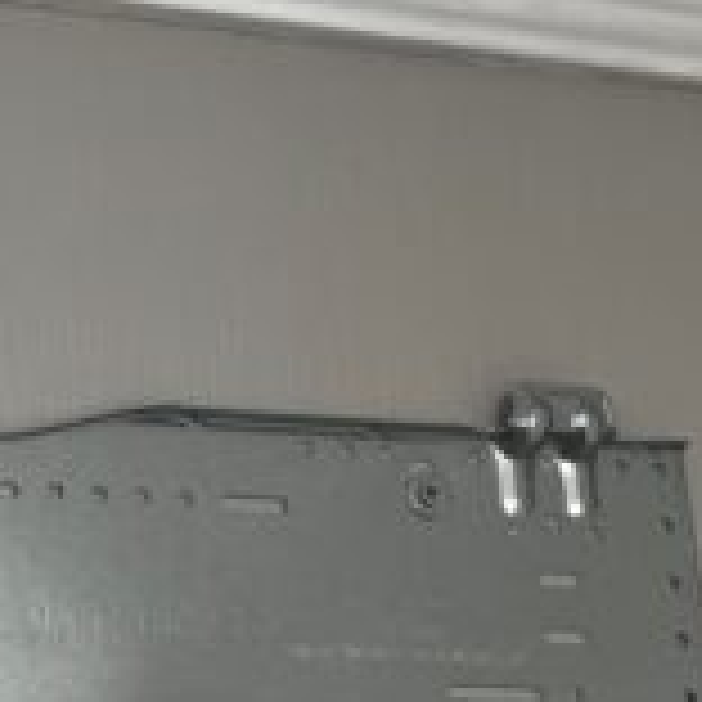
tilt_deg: +12.9
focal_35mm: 113
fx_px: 2593
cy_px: 716
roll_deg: +2.4
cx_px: -216
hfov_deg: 14.7
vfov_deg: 15.1
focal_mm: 5.1
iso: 40
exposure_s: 1/121
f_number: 1.6
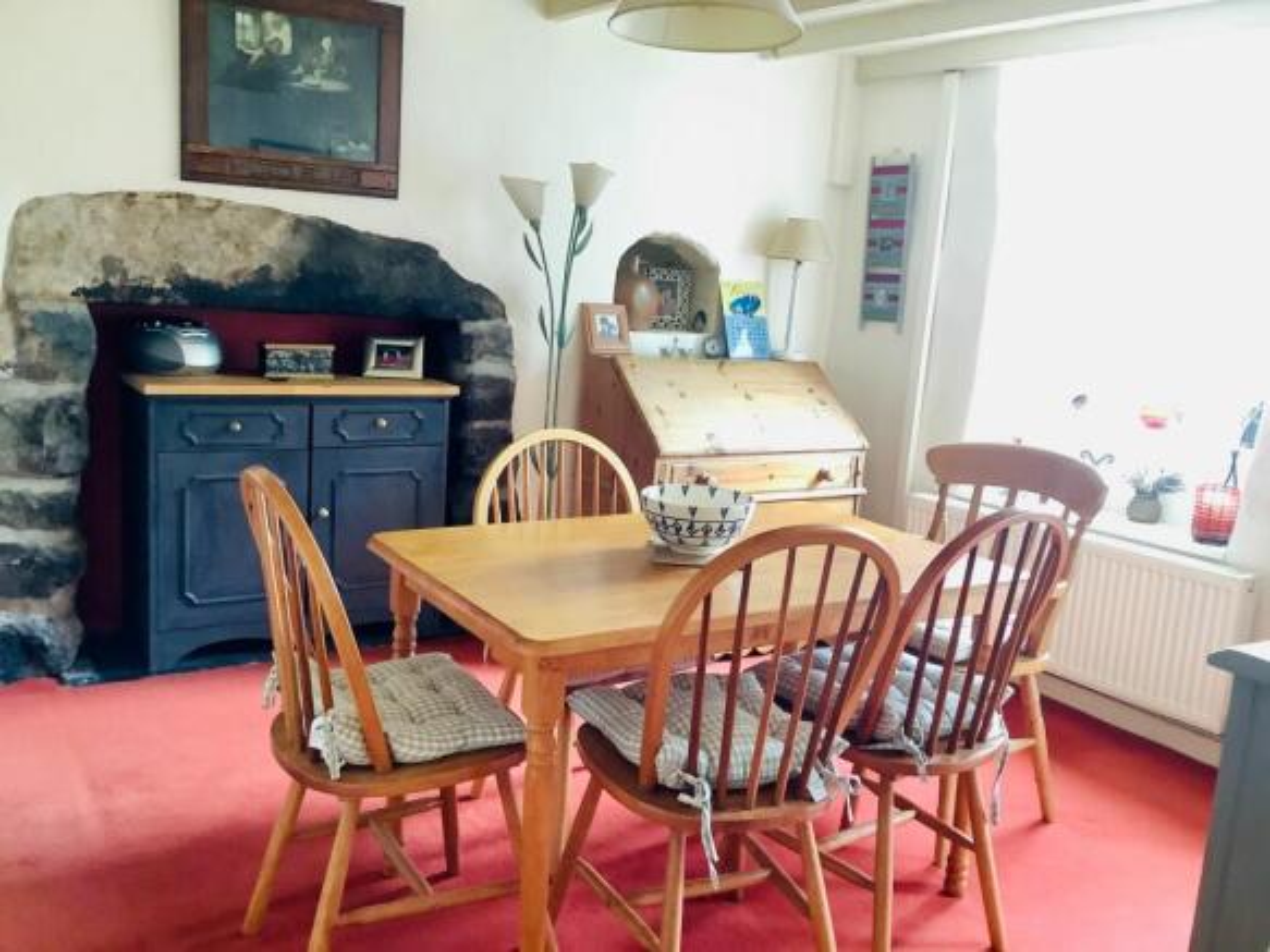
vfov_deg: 45.4
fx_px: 1137
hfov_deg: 58.4
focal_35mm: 31
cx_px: 635
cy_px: 476
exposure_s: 1/30
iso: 400
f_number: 2.4
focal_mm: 3.3
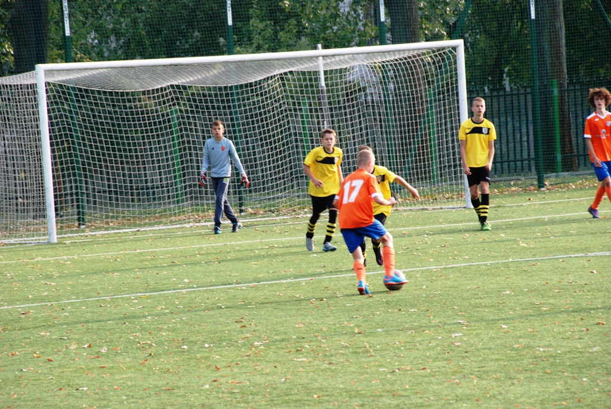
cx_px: 306
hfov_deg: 6.9
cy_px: 204
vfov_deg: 4.6
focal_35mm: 300
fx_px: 5097
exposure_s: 1/100
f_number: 5.6
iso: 400
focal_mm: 200
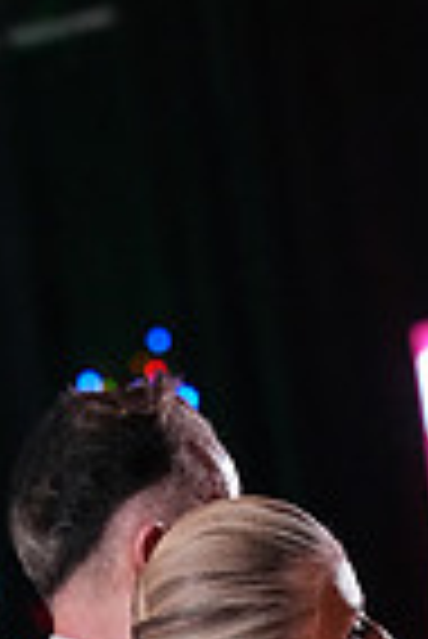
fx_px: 11456
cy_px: 1256
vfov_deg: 3.2
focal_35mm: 644
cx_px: 385
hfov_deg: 2.1
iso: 8000
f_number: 5
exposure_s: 1/400
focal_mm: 158
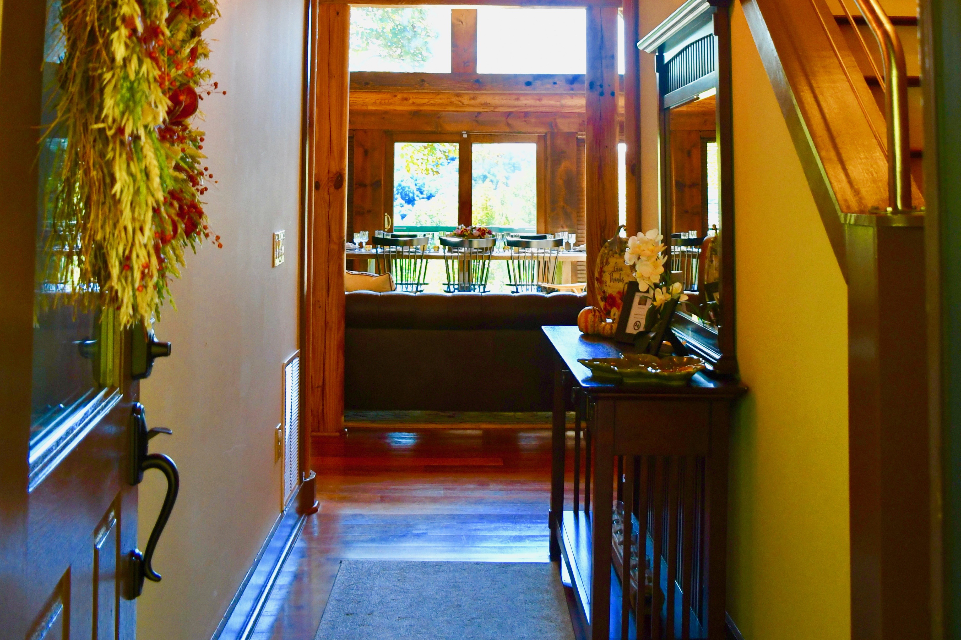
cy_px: 29
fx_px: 1094
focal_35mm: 41
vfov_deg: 30.7
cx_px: 481
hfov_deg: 47.4
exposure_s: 1/200
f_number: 3.5
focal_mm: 18
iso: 800
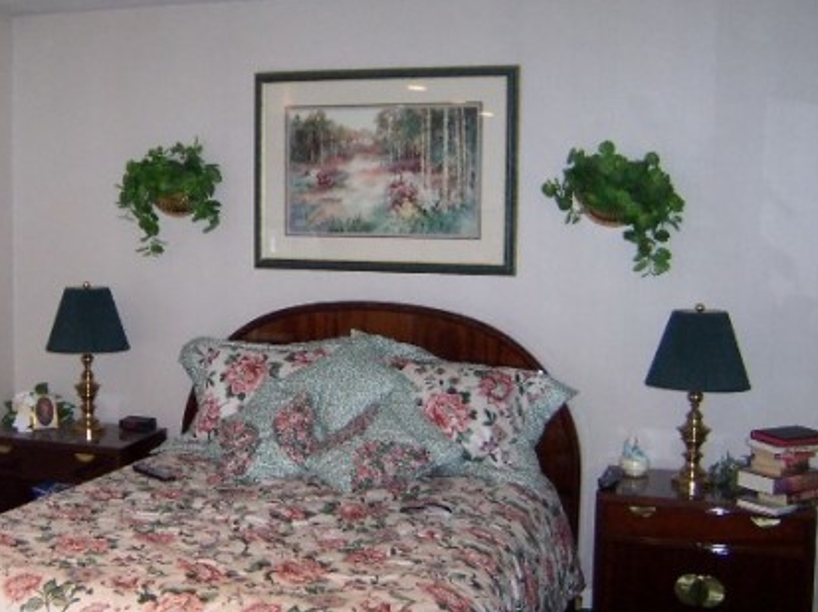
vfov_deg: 30.2
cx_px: 281
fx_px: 1133
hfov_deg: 39.3
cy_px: 309
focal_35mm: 48
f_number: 2.4
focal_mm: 5.6
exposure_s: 1/60
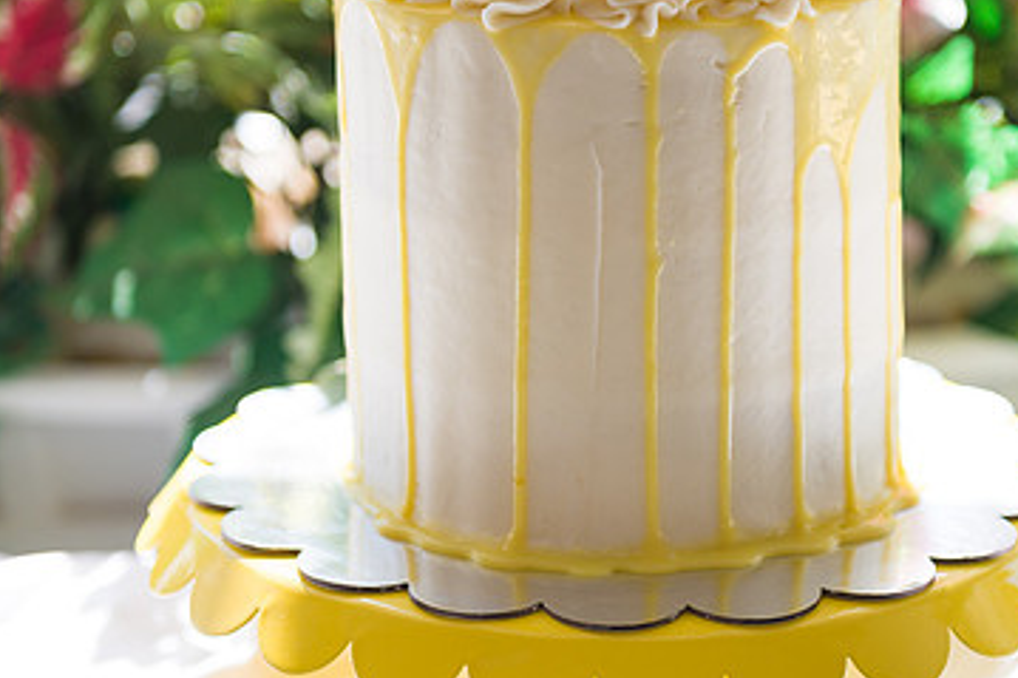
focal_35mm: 113
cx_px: 613
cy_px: 304
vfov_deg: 12.1
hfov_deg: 18.1
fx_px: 3194
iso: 320
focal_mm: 70
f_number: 3.2
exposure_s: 1/1000
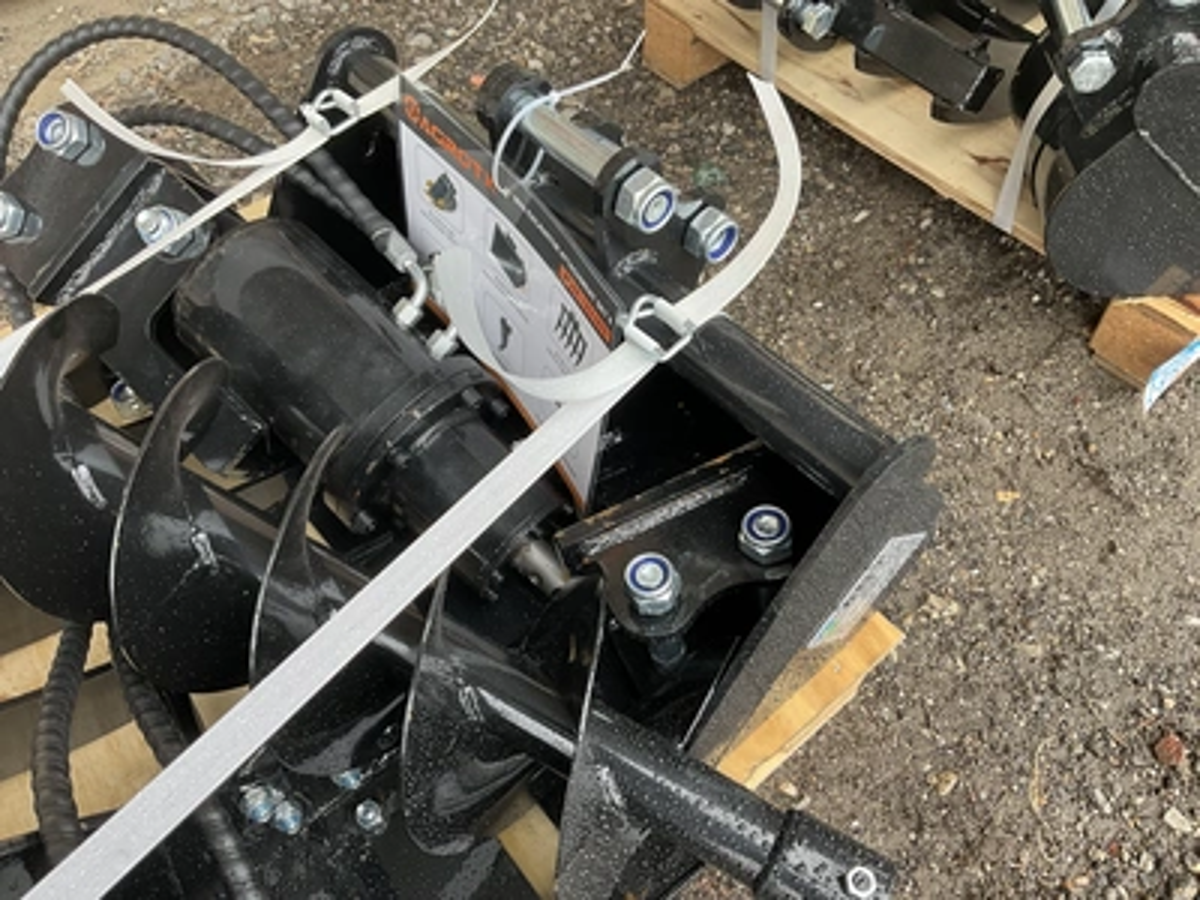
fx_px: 1005
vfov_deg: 48.2
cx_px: 600
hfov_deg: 61.7
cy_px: 450
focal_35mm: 29
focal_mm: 3
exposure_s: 1/102
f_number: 1.8
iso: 64
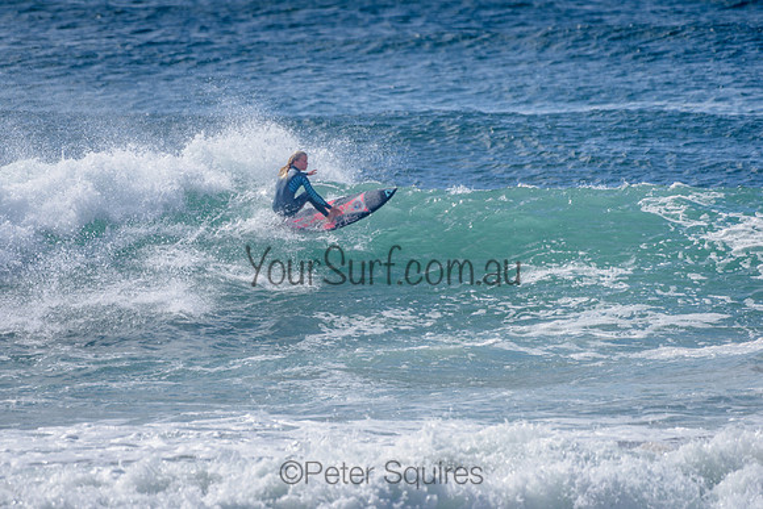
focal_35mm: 612
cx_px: 296
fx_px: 12977
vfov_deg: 2.2
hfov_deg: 3.4
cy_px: 201
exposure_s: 1/2000
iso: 90
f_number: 5.6
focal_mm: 500
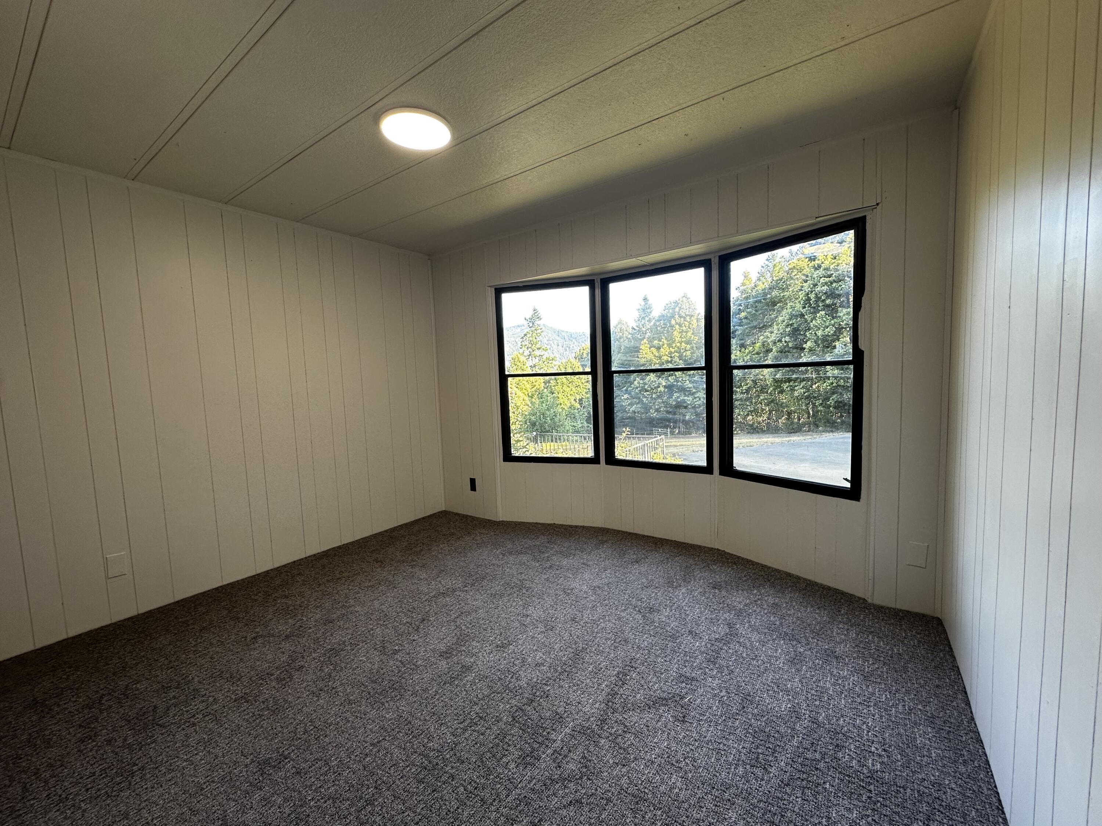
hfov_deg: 102.1
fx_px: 446
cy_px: 413
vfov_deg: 85.7
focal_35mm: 14
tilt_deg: -4.5
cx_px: 551
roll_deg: +1.9
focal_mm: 2.22
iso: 64
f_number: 2.2
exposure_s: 1/99
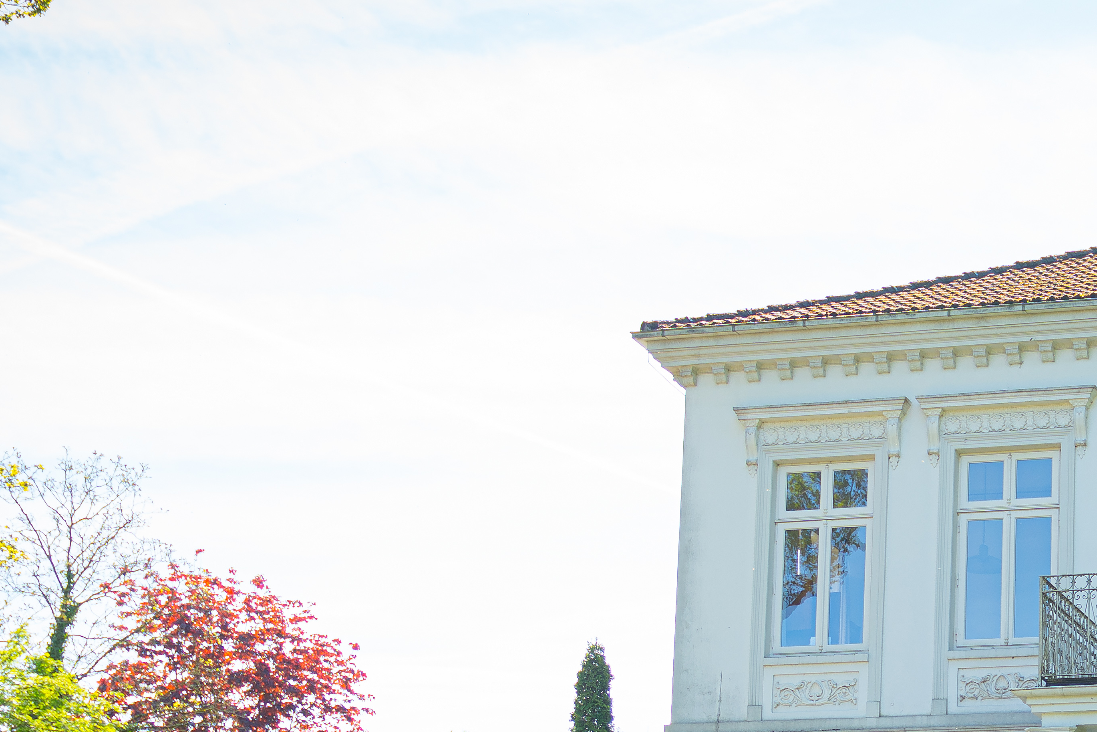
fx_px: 2651
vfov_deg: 15.4
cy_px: 776
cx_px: 1152
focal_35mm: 87
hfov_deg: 22.3
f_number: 2.8
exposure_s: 1/640
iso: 100
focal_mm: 34
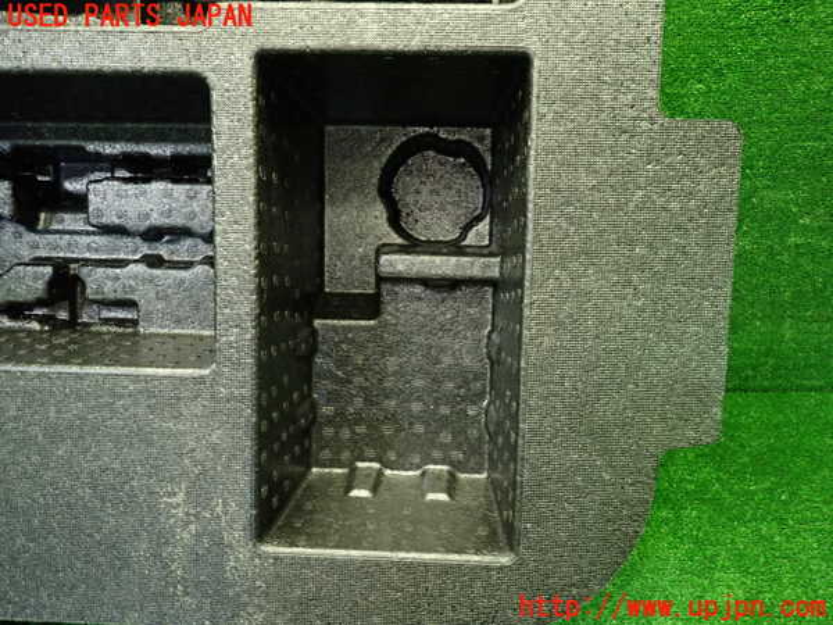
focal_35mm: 25
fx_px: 602
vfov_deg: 54.9
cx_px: 416
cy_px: 312
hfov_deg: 69.4
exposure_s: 1/30
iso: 250
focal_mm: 4.5
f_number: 2
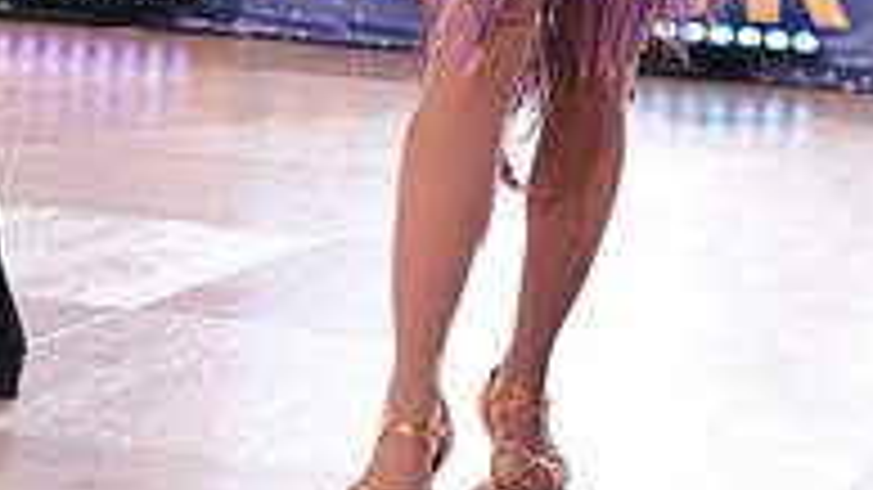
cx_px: 209
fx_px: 4142
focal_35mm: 179
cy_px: -418
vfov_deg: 6.6
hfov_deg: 12.0
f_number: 4
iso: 3200
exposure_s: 1/500
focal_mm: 57
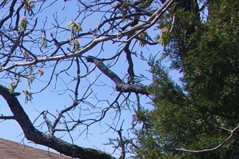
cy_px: 299
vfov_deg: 10.8
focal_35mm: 118
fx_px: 782
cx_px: -181
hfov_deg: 15.2
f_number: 8
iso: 200
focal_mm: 21.25
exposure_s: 1/320
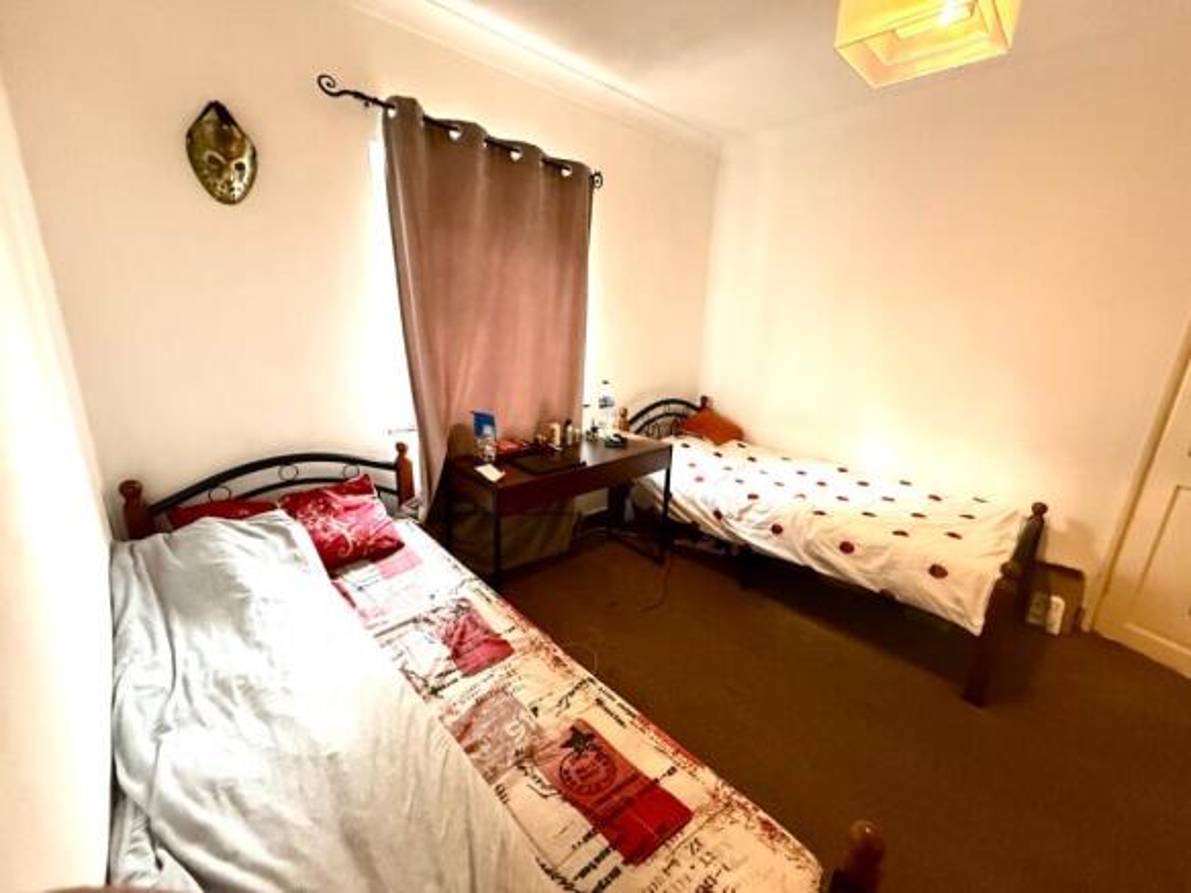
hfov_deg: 102.1
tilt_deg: -15.3
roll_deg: -2.4
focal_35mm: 14
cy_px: 446
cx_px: 596
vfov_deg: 85.7
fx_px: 482
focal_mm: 2.22
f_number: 2.2
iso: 800
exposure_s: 1/60
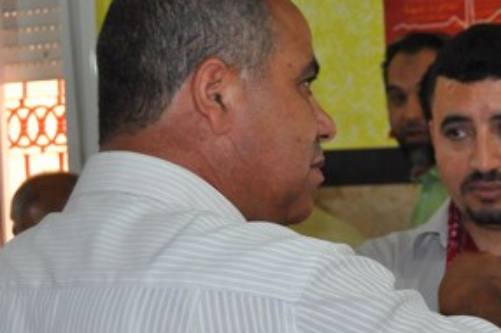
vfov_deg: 13.1
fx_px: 1447
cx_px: 519
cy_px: 211
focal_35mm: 104
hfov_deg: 19.0
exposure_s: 1/60
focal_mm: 31
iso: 800
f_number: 4.2
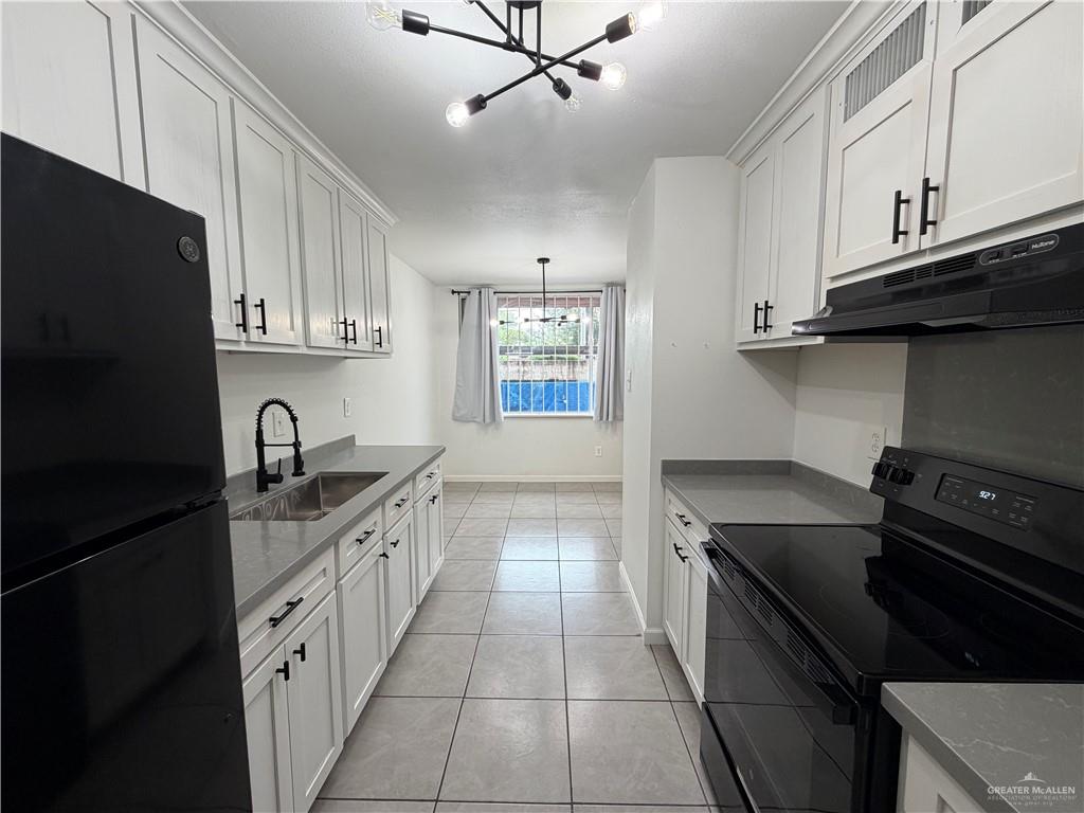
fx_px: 438
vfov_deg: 85.7
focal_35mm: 14
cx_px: 542
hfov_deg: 102.1
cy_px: 406
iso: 160
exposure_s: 1/120
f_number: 2.2
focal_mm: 2.22
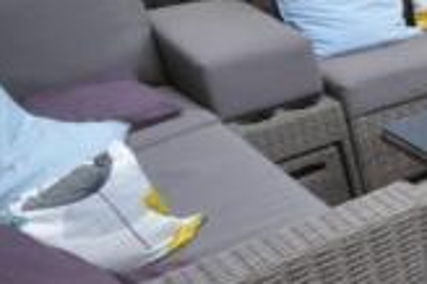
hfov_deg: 19.4
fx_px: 711
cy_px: 23
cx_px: 846
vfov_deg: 22.0
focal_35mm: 60
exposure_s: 1/200
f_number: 8
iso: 800
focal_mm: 10
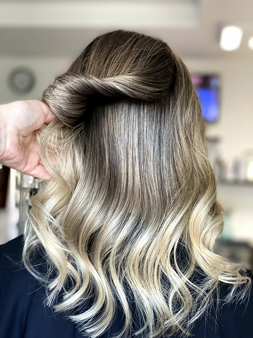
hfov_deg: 28.0
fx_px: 507
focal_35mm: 52
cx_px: 126
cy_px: 169
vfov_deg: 36.8
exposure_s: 1/120
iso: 250
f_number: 2
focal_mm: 6
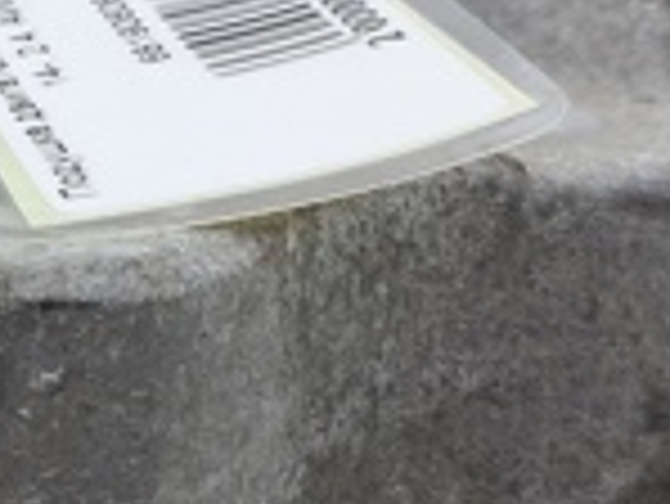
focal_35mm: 116
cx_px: -31
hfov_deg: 16.5
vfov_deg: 12.7
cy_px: 119
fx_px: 2247
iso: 50
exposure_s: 1/50
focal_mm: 4
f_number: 1.8
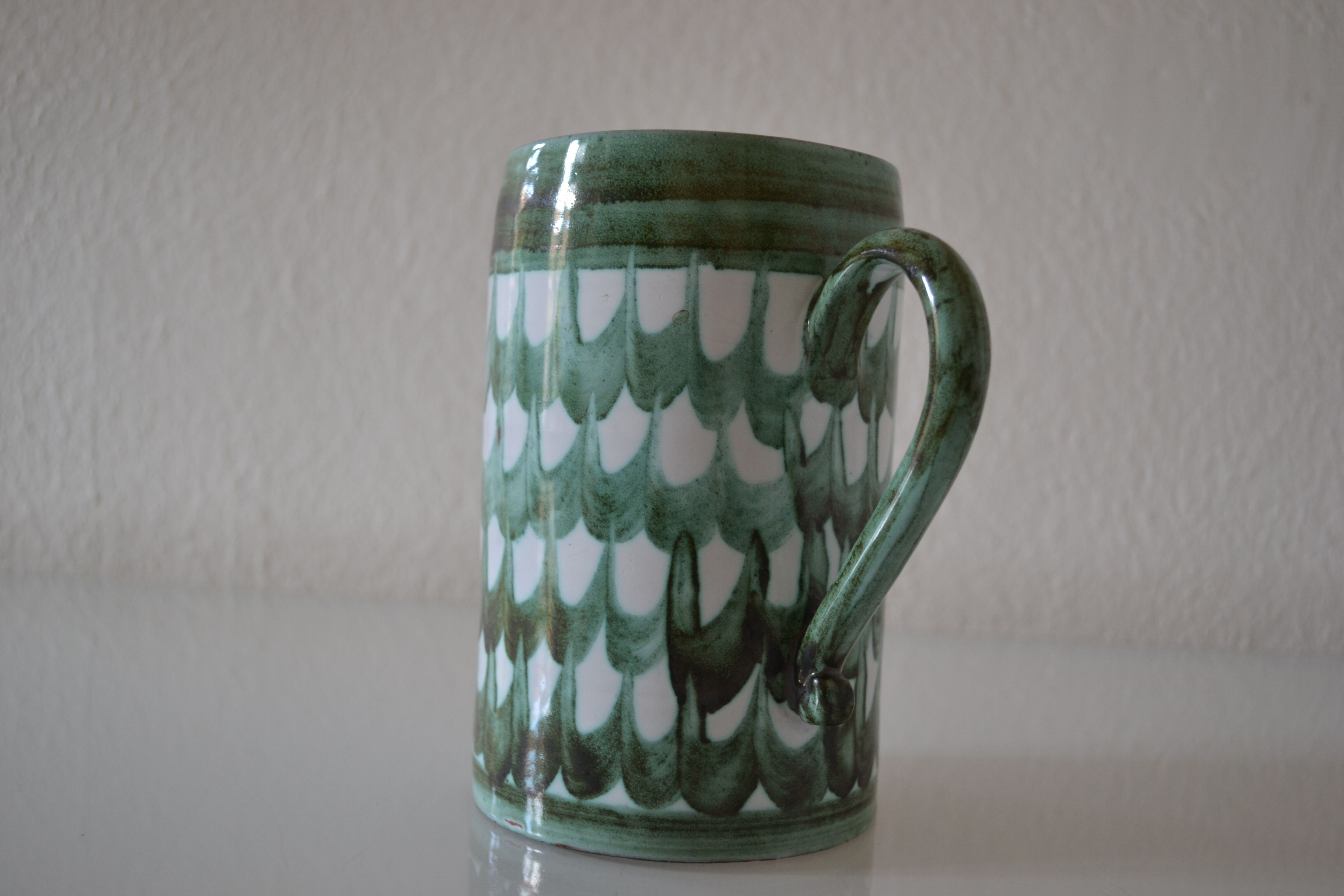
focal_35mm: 36
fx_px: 1344
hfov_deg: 53.1
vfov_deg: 36.9
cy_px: 448
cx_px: 672
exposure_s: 1/50
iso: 400
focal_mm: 24
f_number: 4
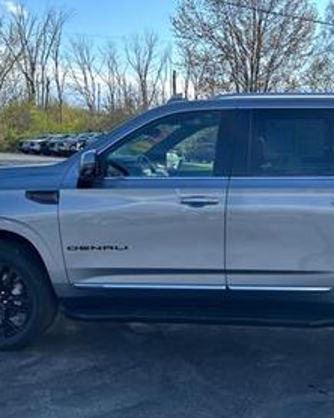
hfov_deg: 32.1
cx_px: 251
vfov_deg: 40.1
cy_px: 259
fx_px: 569
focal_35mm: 46
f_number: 1.5
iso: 50
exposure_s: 1/965
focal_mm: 5.7
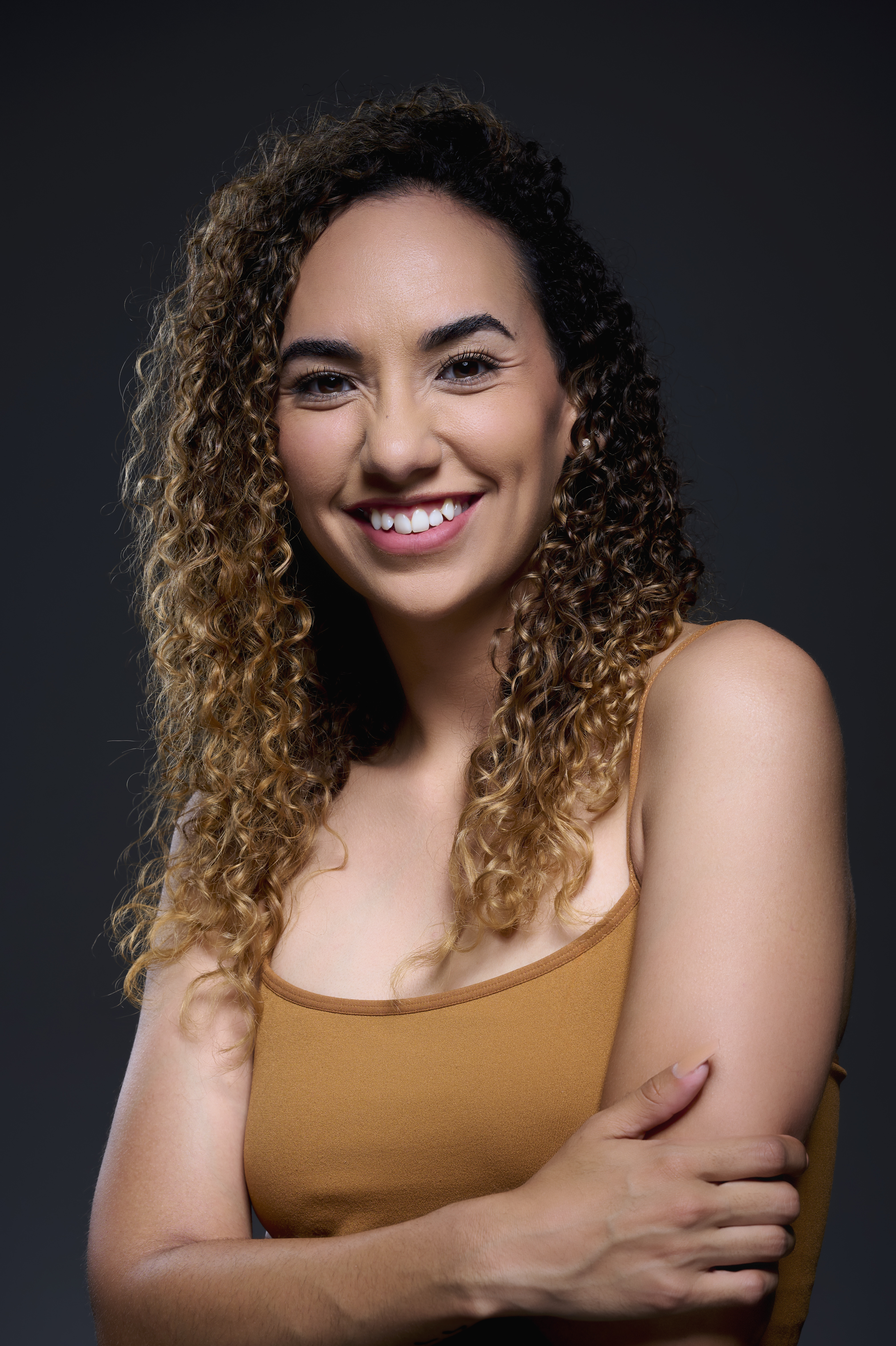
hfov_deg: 16.1
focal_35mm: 85
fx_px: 3177
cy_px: 673
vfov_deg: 23.9
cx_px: 448
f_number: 11
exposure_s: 1/200
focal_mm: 85
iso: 100
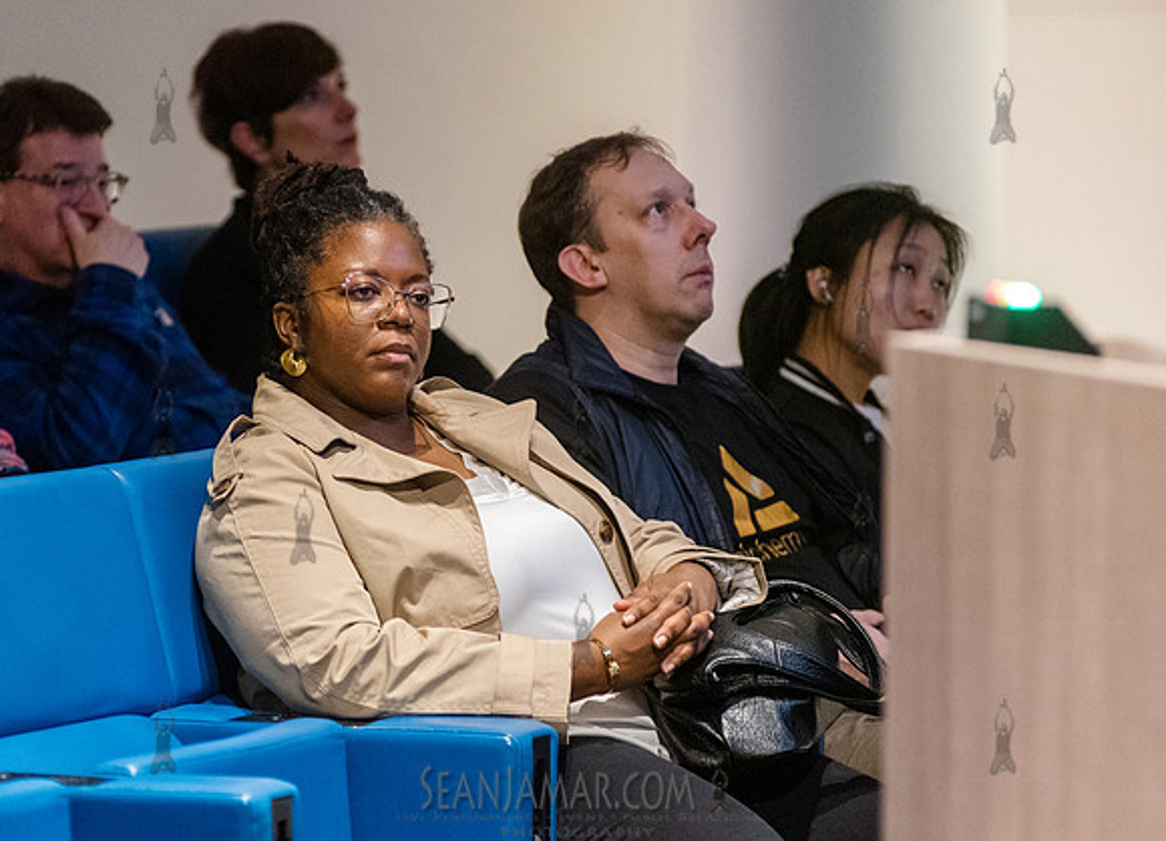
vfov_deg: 5.7
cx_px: 410
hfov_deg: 7.9
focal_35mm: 253
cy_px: 451
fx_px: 8416
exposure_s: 1/160
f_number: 3.5
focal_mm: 200
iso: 6400
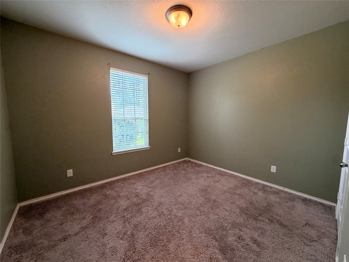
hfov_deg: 102.1
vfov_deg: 85.7
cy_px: 131
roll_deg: +0.0
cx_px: 174
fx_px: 141
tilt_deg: -5.6
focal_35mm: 14
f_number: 2.2
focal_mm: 2.22
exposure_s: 1/60
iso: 250
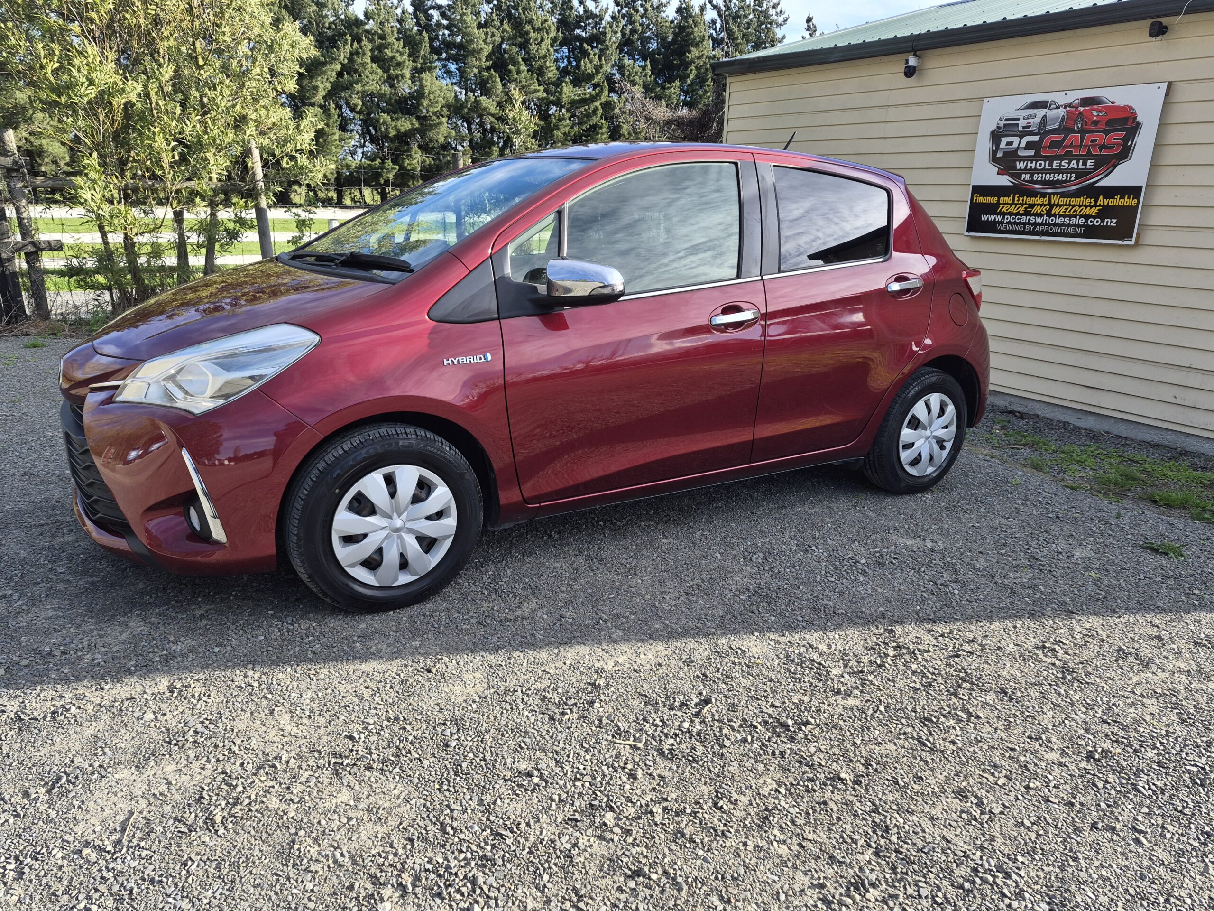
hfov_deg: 73.9
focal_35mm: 23
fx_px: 807
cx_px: 607
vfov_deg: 58.9
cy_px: 456
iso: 80
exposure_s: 1/1364
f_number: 1.8
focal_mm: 5.4
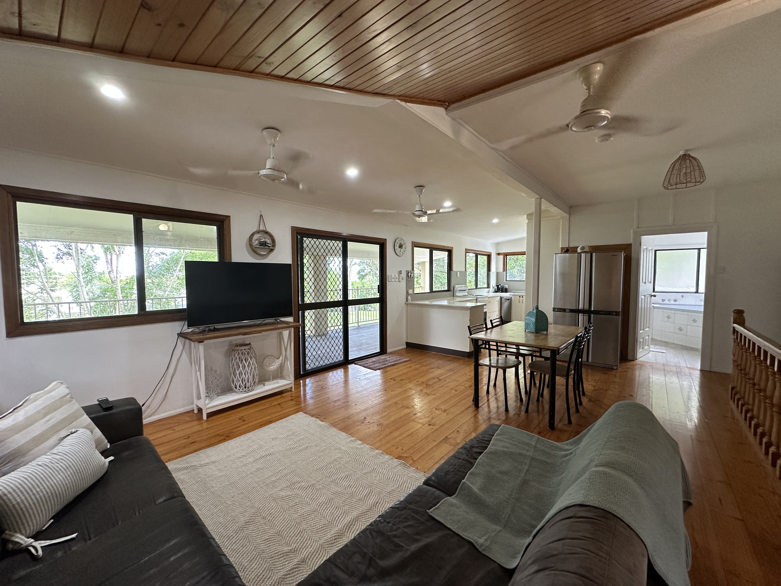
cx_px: 390
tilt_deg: -2.8
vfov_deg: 85.7
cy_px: 293
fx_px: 316
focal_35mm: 14
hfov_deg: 102.1
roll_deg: -0.5
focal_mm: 2.22
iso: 250
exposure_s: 1/100
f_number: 2.2
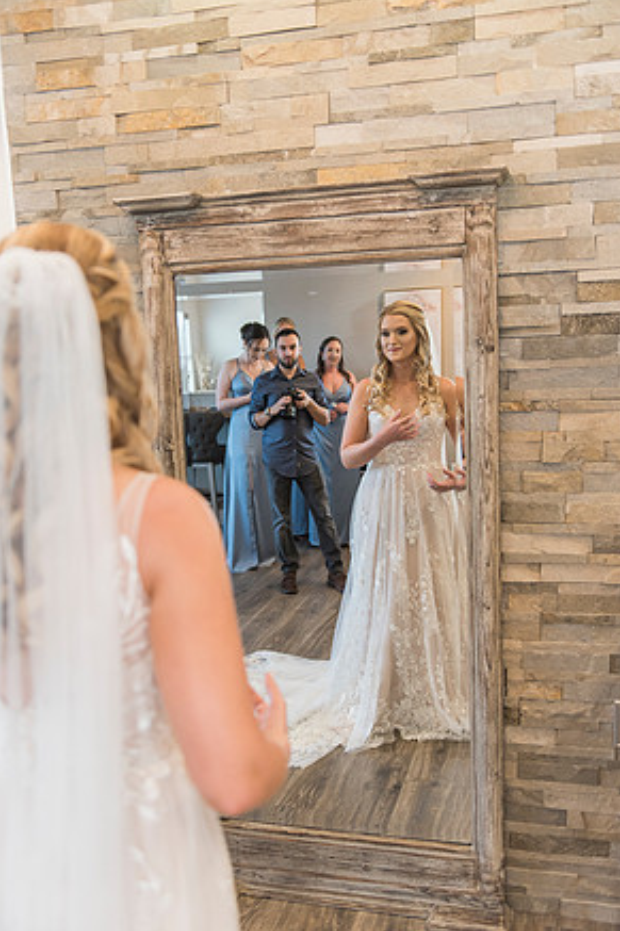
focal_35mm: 35
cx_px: 317
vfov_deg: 54.4
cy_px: 473
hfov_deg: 37.8
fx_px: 905
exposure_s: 1/160
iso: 1000
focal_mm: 34
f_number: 2.8
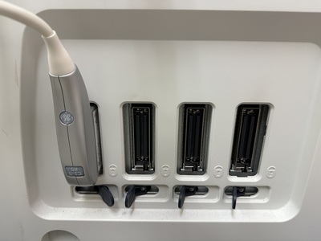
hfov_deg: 71.6
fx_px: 223
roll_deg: +1.1
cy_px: 120
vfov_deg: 56.8
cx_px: 160
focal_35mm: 24
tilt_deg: -17.9
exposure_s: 1/120
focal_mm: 6.86
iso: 160
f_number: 1.78
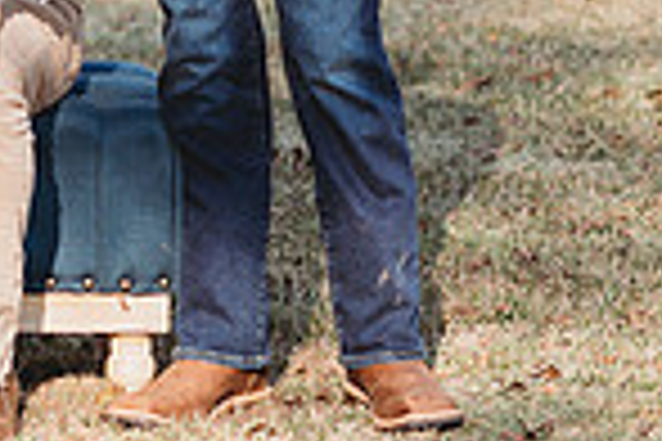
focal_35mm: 365
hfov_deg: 5.6
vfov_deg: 3.8
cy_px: -214
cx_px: -322
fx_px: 6711
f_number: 2.5
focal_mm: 85
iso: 200
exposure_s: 1/1000
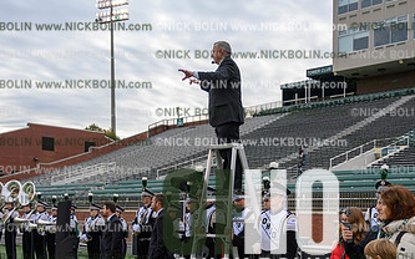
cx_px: 250
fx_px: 543
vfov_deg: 26.1
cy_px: 228
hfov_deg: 41.6
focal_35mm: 48
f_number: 4
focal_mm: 27
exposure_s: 1/500
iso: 125
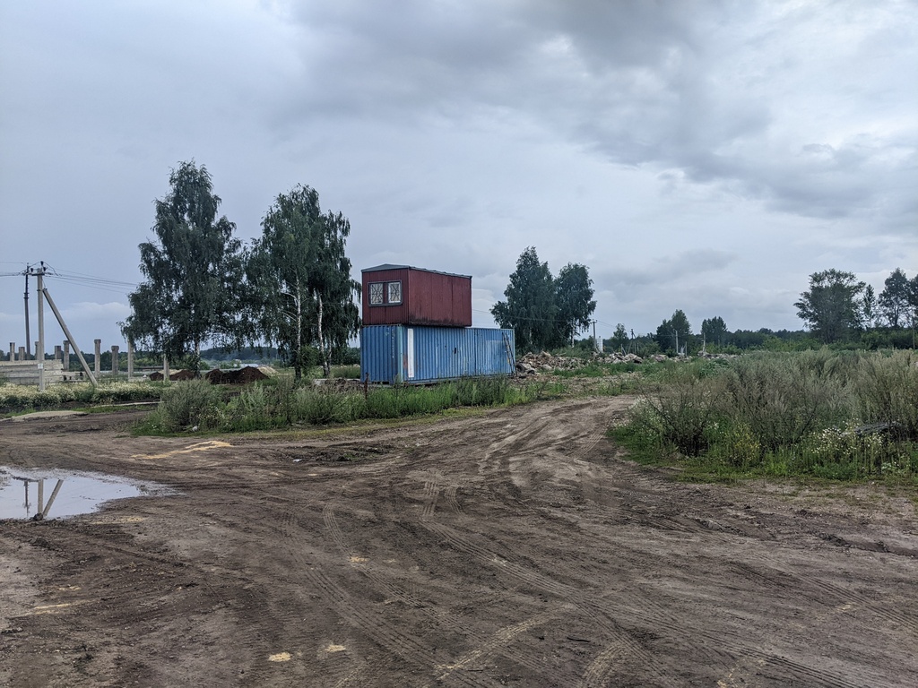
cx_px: 459
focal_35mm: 27
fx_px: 716
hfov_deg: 65.3
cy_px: 344
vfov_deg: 51.4
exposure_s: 1/870
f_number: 1.8
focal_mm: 4.44
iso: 49
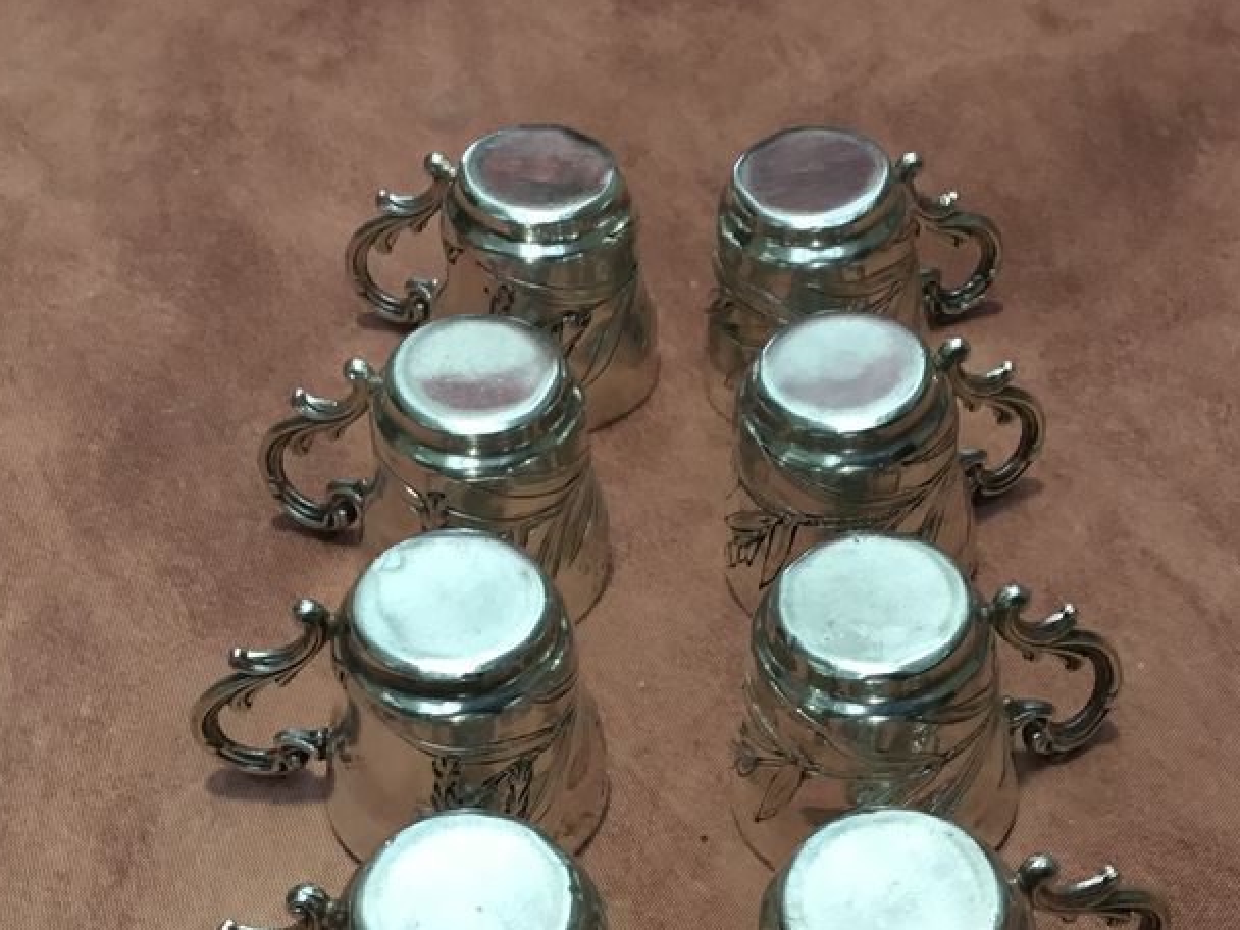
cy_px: 655
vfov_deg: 28.3
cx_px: 669
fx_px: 1827
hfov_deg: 37.5
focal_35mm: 51
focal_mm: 3.3
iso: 100
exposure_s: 1/33
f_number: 2.4
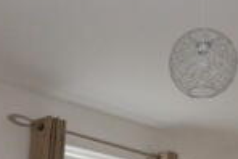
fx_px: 615
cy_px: 287
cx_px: 170
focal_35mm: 93
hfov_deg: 21.7
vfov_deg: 13.3
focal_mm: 14
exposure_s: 1/60
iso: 2800
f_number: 4.8
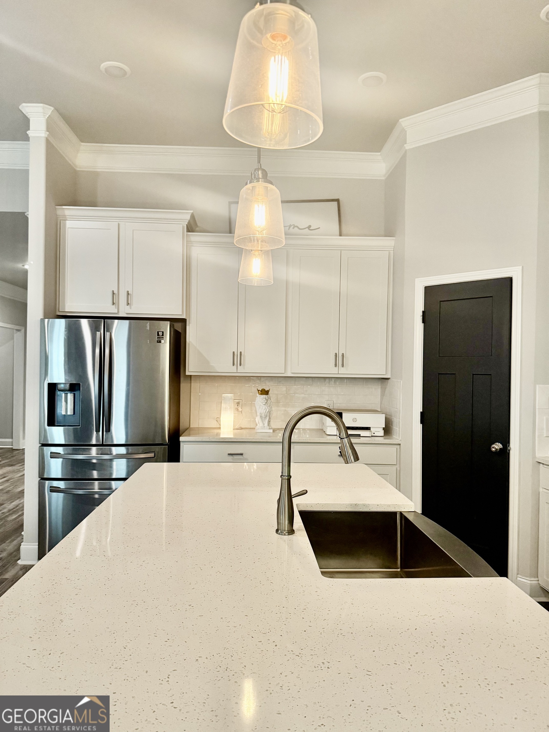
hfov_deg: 56.8
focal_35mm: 24
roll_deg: -1.1
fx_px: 508
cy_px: 366
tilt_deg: -0.5
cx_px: 274
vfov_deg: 71.6
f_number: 1.78
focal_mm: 6.76
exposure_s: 1/120
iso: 400
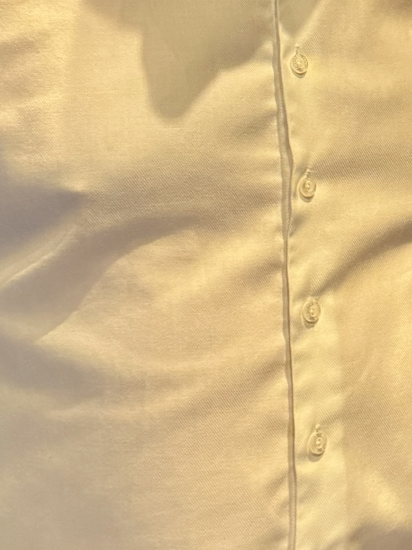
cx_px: 629
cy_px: 72
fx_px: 1571
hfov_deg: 14.0
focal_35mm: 99
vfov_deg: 19.5
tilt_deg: -4.2
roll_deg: -1.5
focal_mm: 6.76
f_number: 1.78
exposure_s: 1/60
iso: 400
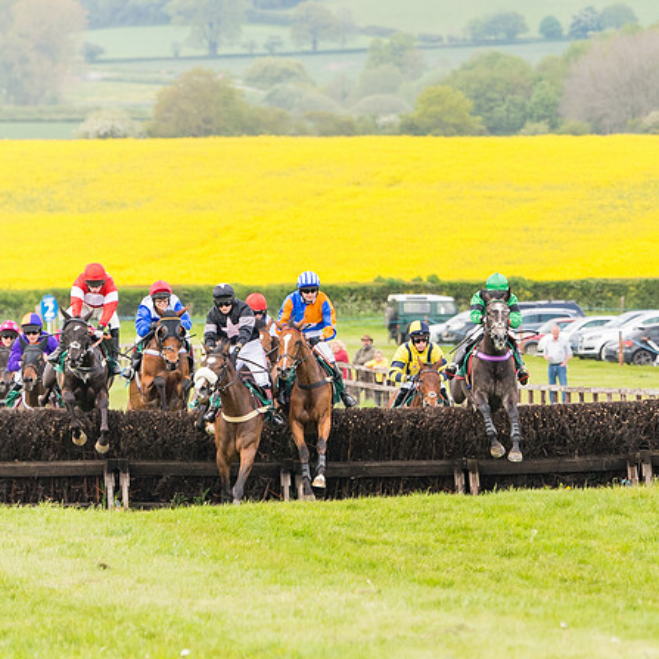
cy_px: 294
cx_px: 516
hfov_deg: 4.0
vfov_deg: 4.0
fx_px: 9477
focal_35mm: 440
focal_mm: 155
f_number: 4
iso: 640
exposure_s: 1/1250
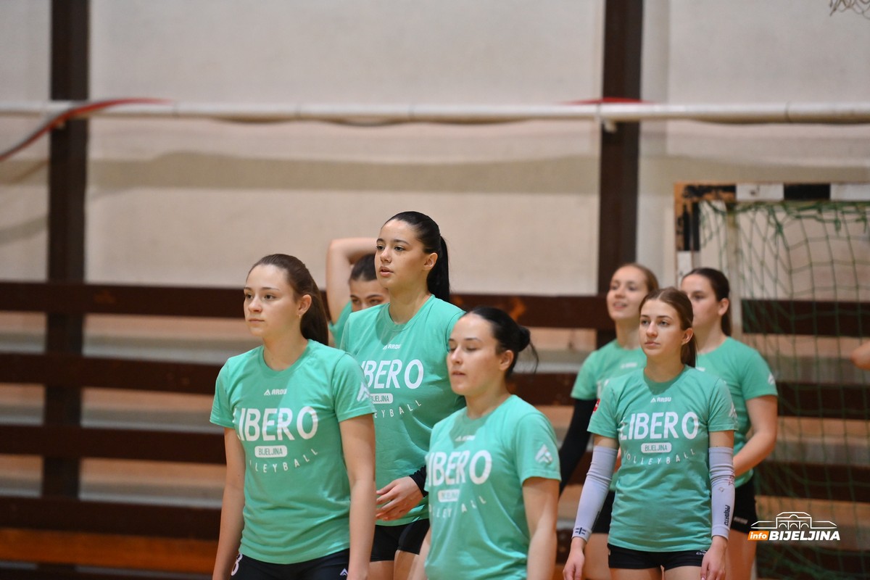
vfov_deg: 8.3
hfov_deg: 12.5
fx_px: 3987
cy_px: 290
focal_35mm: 165
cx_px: 435
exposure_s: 1/400
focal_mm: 165
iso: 5000
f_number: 4.5
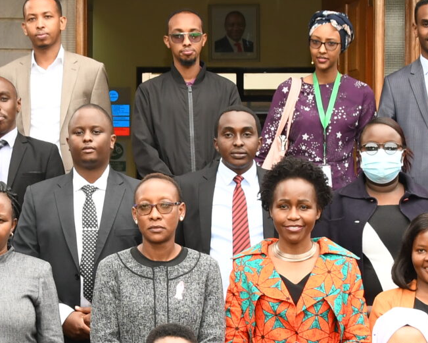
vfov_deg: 10.7
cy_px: 250
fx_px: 1824
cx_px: 205
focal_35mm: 144
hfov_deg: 13.4
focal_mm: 26
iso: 400
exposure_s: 1/125
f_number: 5.6
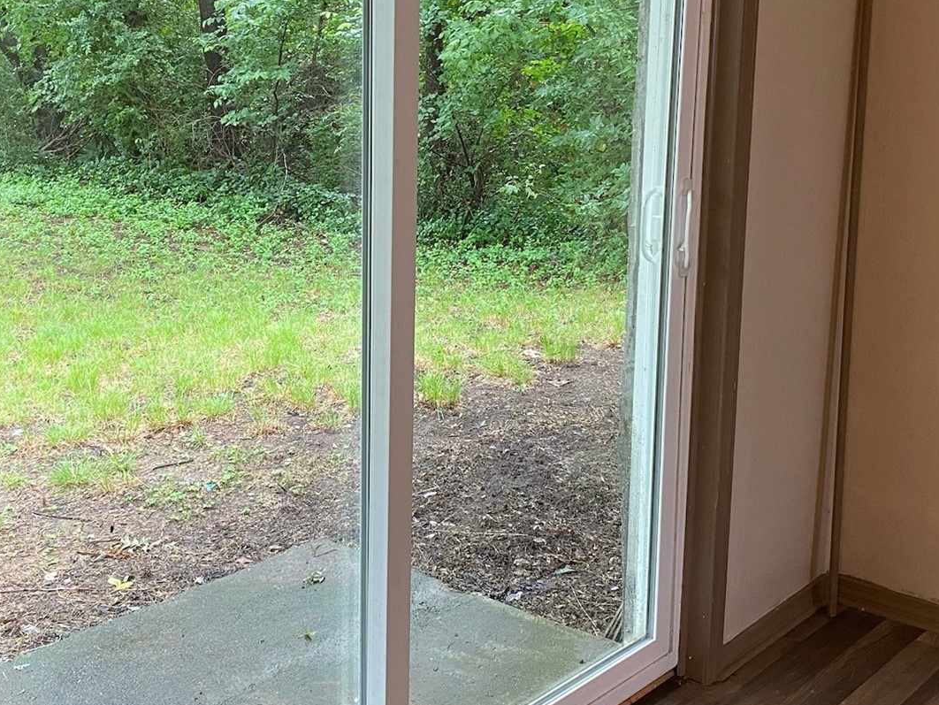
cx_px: 419
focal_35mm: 47
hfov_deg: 40.4
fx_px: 1275
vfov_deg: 30.6
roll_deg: -2.2
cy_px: 223
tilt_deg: -9.7
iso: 125
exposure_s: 1/60
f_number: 1.8
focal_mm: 4.25
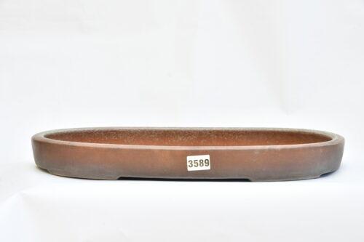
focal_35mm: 135
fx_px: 1364
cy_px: 121
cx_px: 182
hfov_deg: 15.2
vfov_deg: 10.2
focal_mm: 90
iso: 100
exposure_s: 1/8
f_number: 16
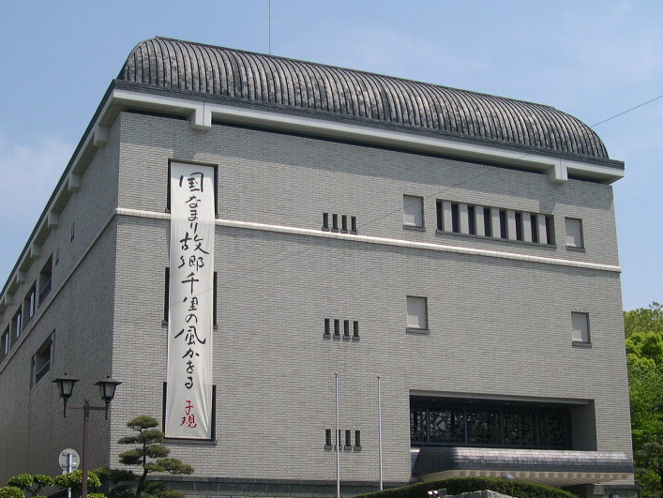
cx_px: 296
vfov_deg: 26.5
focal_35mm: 55
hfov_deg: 34.9
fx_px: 1054
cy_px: 309
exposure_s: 1/257
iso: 100
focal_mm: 8
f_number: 7.6
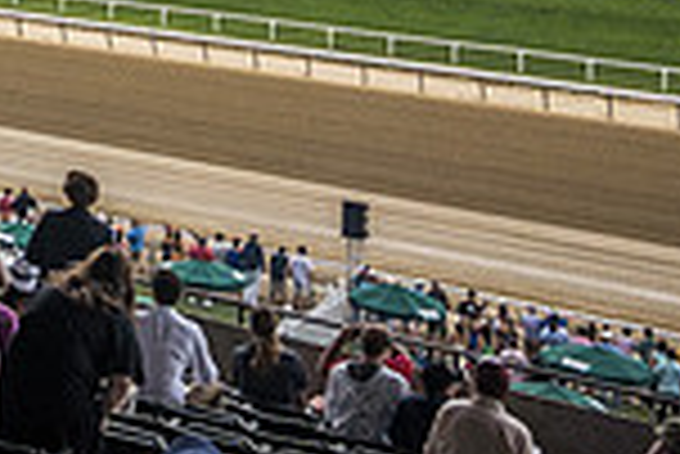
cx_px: -144
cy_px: -272
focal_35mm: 92
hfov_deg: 20.6
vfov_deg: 13.8
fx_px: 1739
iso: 100
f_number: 2.8
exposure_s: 1/1600
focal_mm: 9
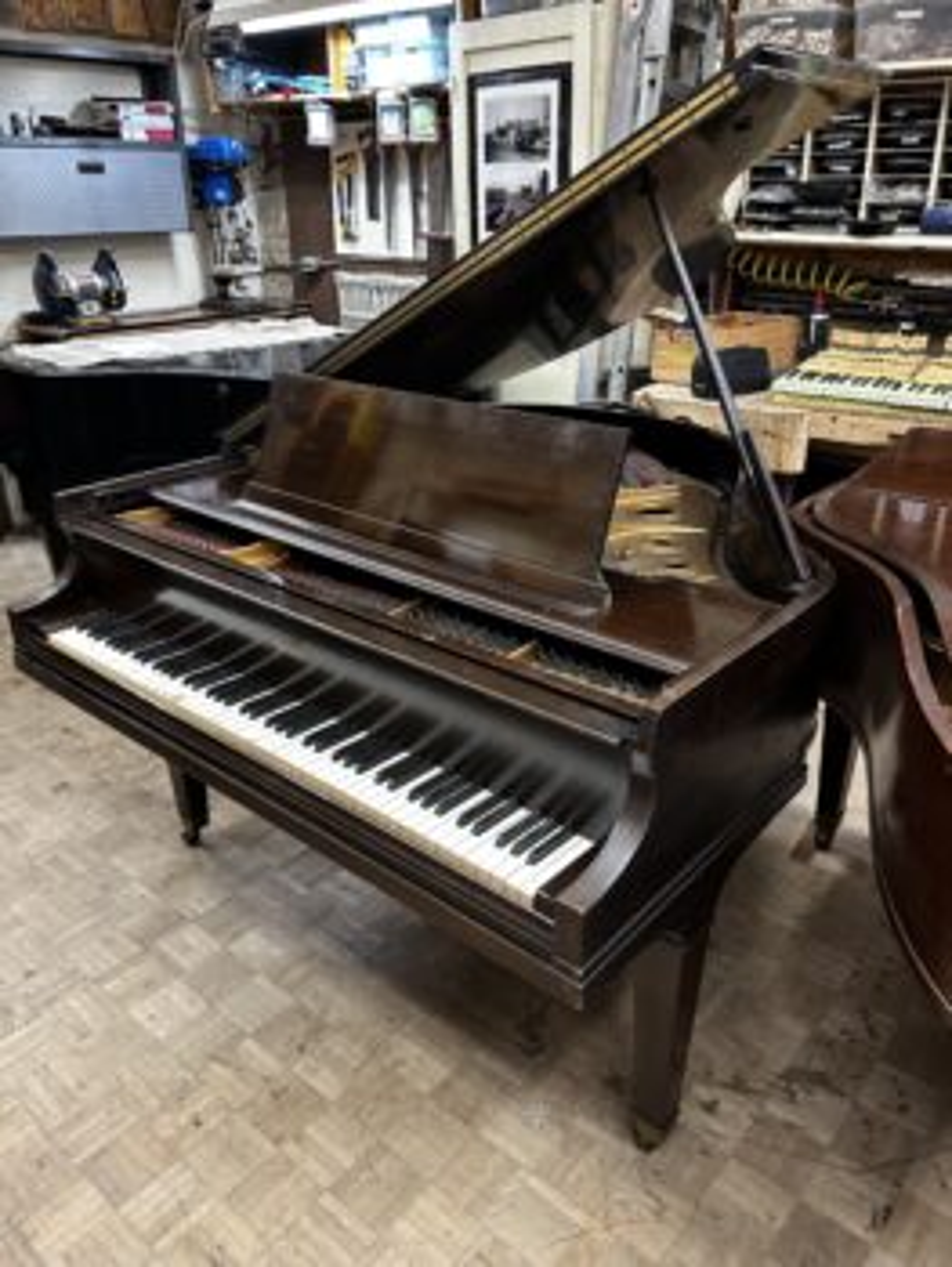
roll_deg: +0.9
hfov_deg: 53.1
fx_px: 952
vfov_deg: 67.3
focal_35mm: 26
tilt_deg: -25.1
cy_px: 634
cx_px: 476
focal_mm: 5.7
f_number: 1.5
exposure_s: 1/60
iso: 250
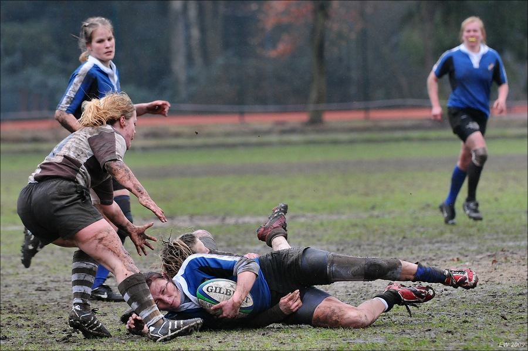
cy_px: 176
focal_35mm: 330
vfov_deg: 4.2
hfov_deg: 6.3
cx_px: 264
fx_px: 4835
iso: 1000
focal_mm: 220
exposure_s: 1/500
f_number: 4.5
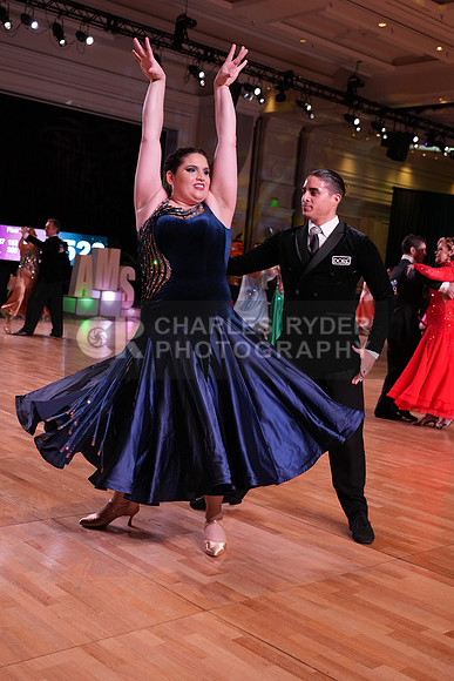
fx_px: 775
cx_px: 227
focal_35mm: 41
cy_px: 340
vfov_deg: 47.4
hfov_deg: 32.6
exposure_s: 1/400
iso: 2500
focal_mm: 41
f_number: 5
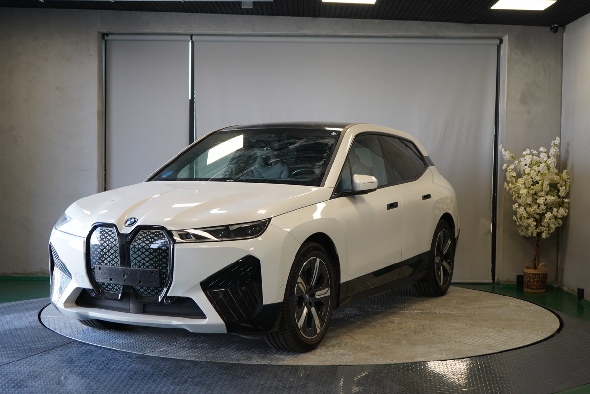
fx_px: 869
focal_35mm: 53
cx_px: 295
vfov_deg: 25.5
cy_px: 197
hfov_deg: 37.5
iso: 1250
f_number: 5
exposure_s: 1/160
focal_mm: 53
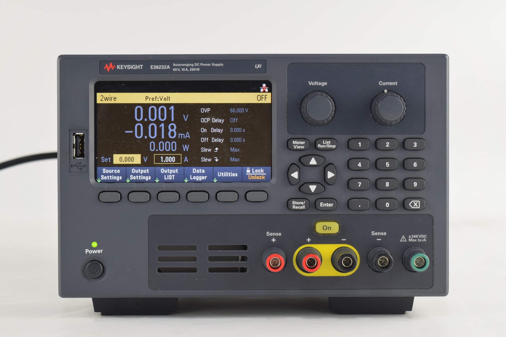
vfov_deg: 16.6
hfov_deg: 24.6
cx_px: 253
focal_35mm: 82
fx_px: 1159
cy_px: 168
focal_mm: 55
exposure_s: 1/30
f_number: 10
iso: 400
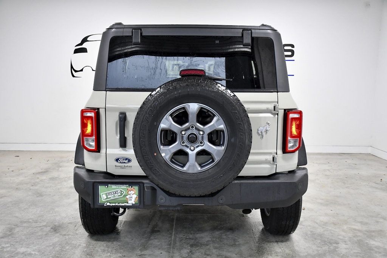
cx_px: 194
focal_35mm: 36
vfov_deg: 36.9
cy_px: 129
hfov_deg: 53.1
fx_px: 387
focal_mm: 24
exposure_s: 1/400
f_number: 4.5
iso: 2500
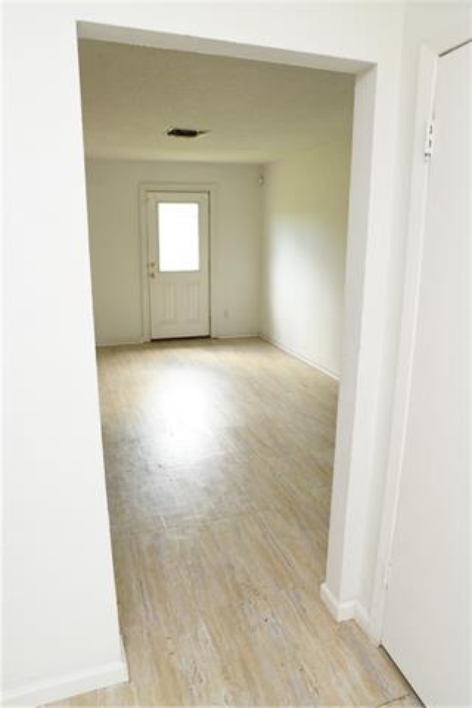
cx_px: 236
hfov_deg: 53.1
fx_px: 472
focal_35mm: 24
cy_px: 354
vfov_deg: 73.7
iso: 2000
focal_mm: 24
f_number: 7.1
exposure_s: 1/80
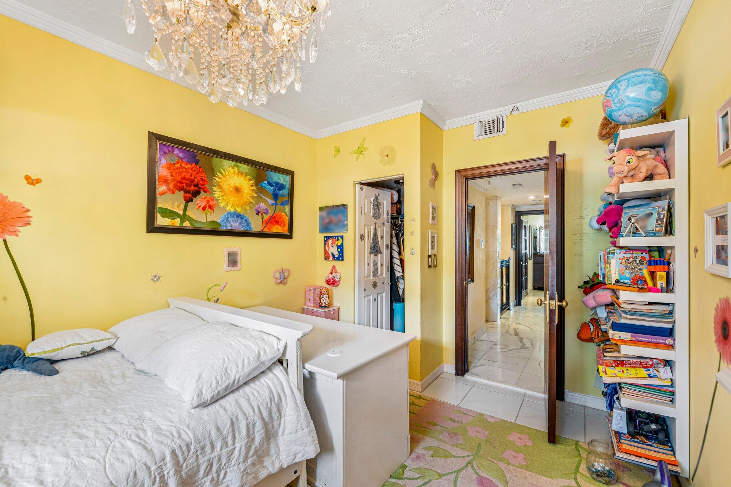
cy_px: 244
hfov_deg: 104.3
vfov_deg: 81.2
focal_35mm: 14
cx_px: 366
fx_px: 284
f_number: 9
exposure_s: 1/3.33
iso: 200
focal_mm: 14
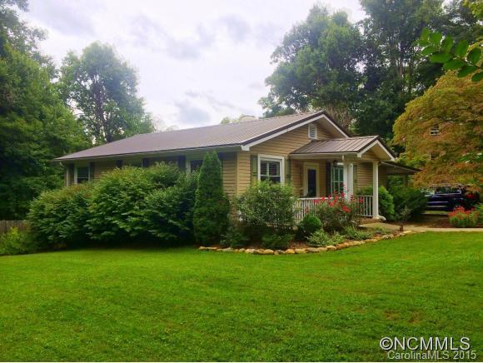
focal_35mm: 30
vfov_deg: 46.9
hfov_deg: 59.9
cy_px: 182
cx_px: 242
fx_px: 419
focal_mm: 4.12
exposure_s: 1/1709
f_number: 2.2
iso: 32
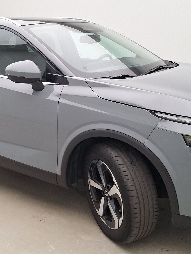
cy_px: 120
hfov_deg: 31.5
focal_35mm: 46
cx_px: 88
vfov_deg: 41.2
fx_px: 338
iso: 50
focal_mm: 5.54
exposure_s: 1/100
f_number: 1.8
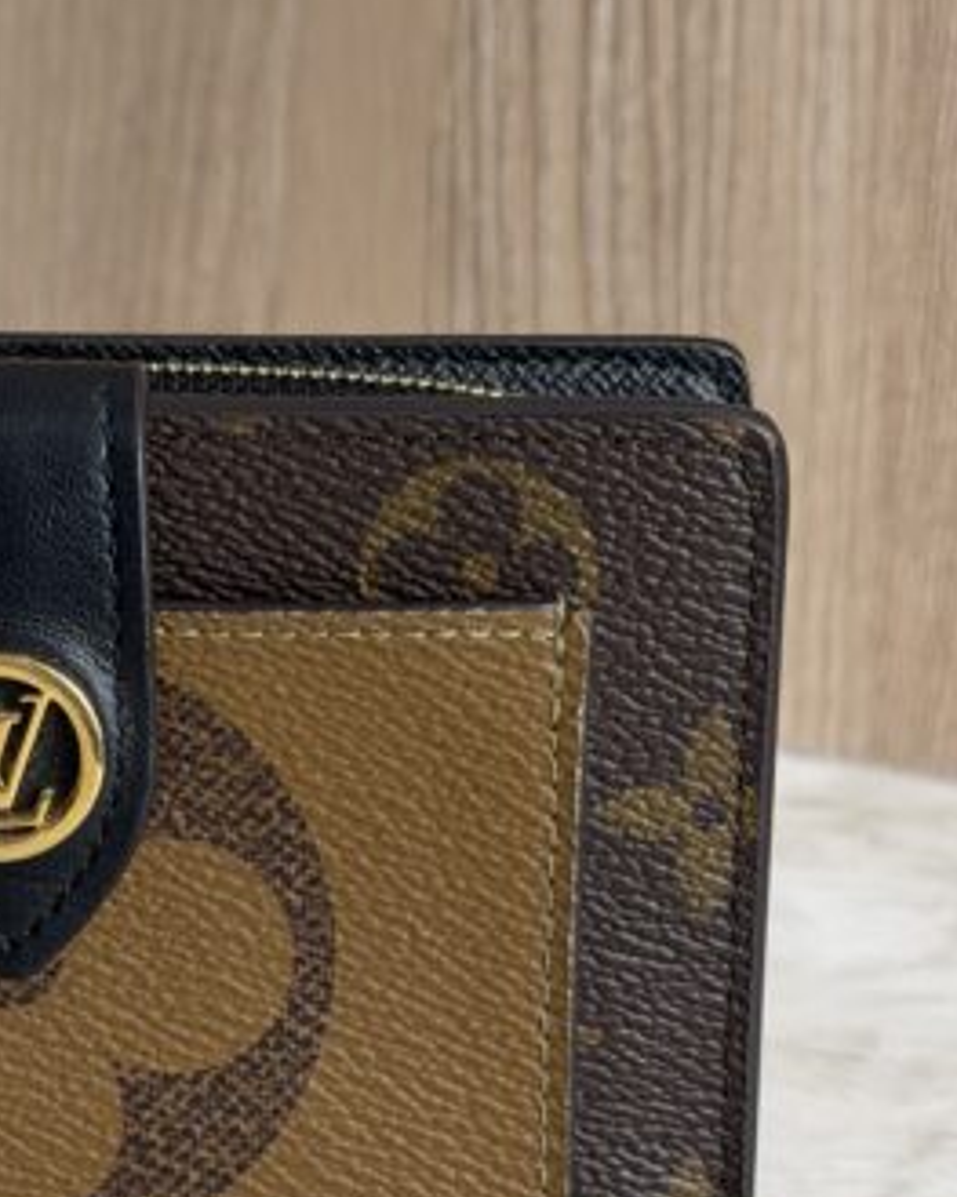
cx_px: -44
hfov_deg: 13.3
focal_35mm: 114
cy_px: 844
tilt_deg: -17.0
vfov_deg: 16.8
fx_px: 4038
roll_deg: -0.1
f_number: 1.78
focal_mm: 6.76
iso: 50
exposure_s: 1/60
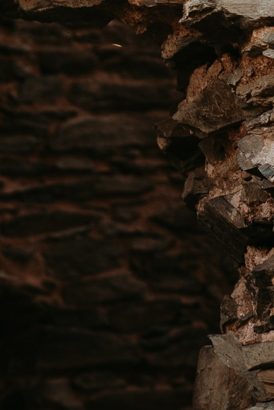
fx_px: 4998
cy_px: 452
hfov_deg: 3.1
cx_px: -216
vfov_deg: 4.7
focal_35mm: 438
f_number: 2.2
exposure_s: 1/800
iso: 320
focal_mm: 85
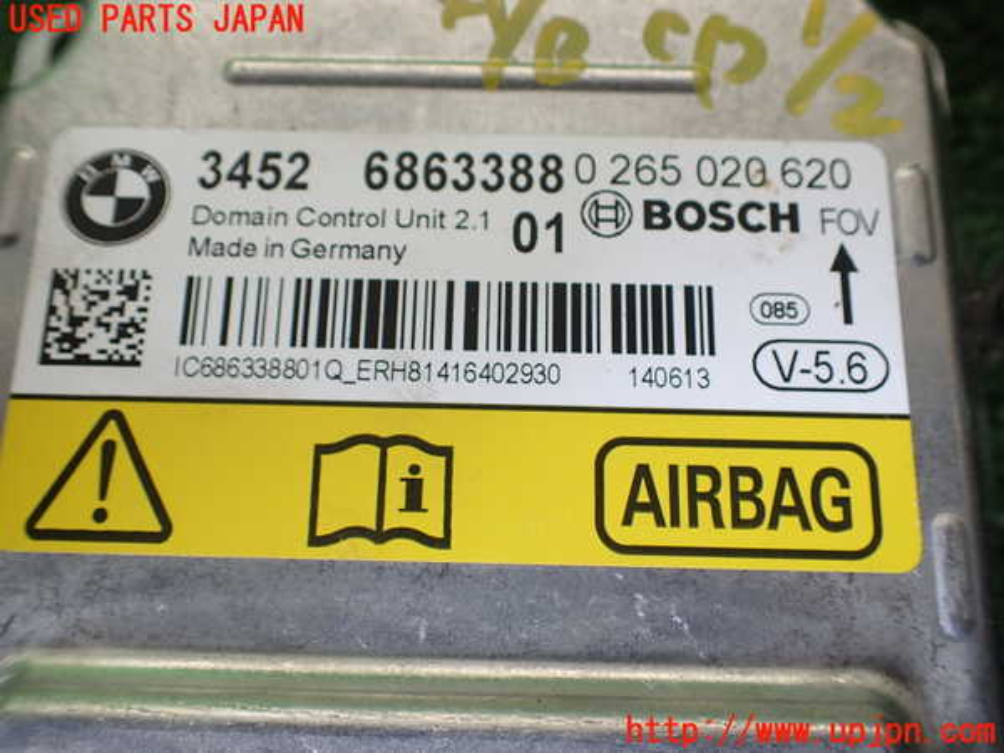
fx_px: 870
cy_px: 376
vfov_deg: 46.8
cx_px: 502
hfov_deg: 60.0
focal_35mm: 30
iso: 100
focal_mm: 5.4
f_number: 2.3
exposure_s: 1/160
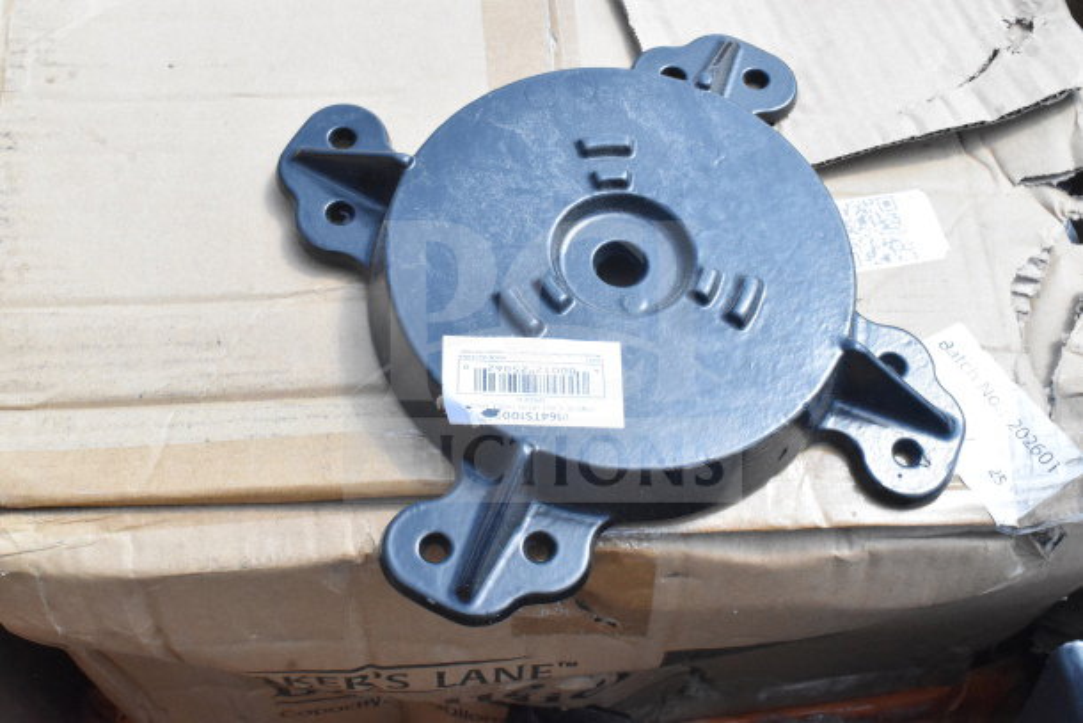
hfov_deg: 42.3
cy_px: 362
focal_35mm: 46
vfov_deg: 29.0
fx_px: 1399
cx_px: 542
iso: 6400
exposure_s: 1/1250
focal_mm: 31
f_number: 18
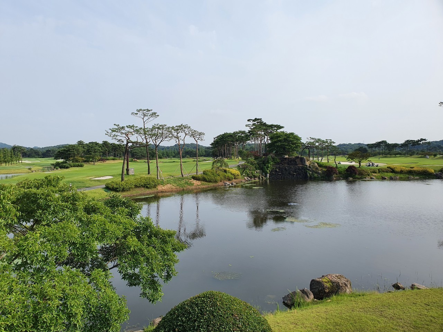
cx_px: 222
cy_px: 166
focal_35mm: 26
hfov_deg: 67.3
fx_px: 333
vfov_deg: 53.1
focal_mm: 4.32
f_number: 2.4
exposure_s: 1/2000
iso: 50
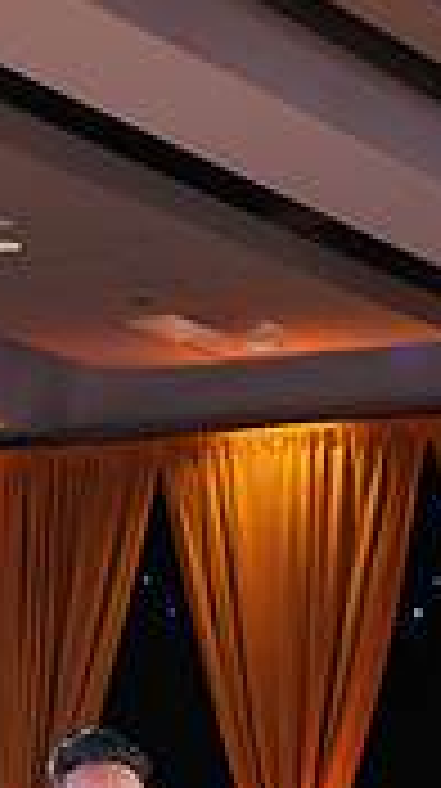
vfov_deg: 11.4
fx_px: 3775
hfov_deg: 6.7
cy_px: 1225
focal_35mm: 181
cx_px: 470
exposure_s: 1/400
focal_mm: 52
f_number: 4
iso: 1250
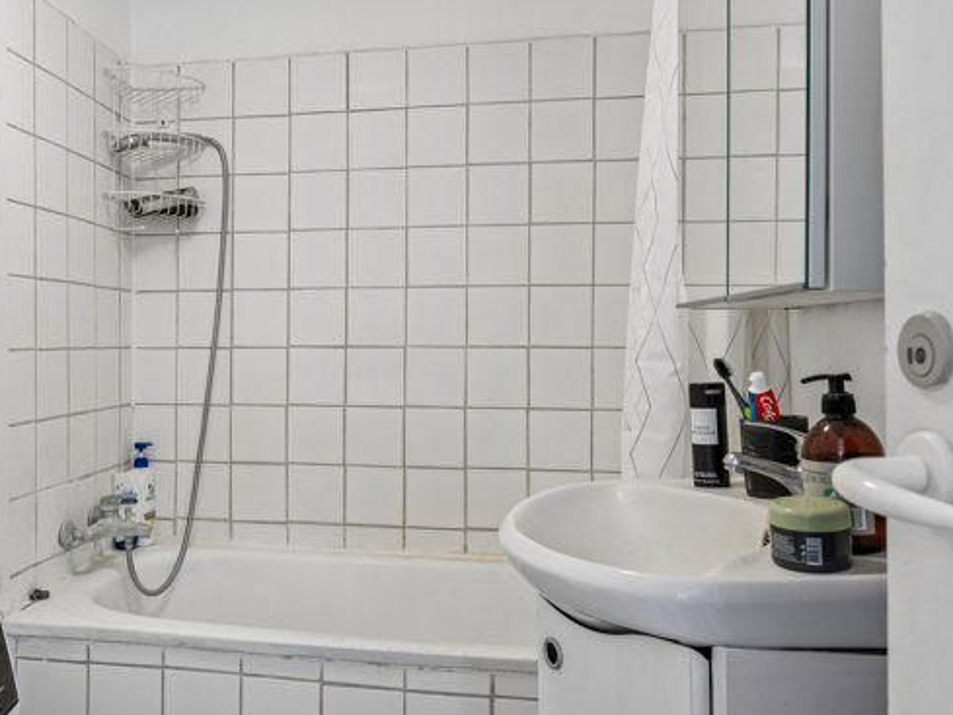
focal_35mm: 33
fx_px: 909
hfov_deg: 53.7
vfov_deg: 43.0
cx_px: 285
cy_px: 340
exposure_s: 1/4
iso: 160
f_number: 8
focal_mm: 21
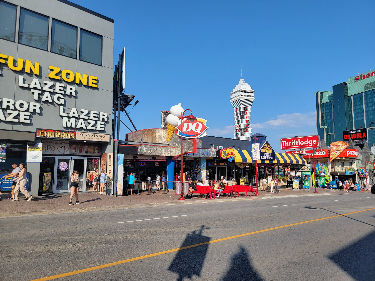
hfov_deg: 71.6
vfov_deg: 56.8
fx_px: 260
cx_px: 188
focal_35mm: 24
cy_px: 140
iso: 16
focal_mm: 6.7
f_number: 1.8
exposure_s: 1/854
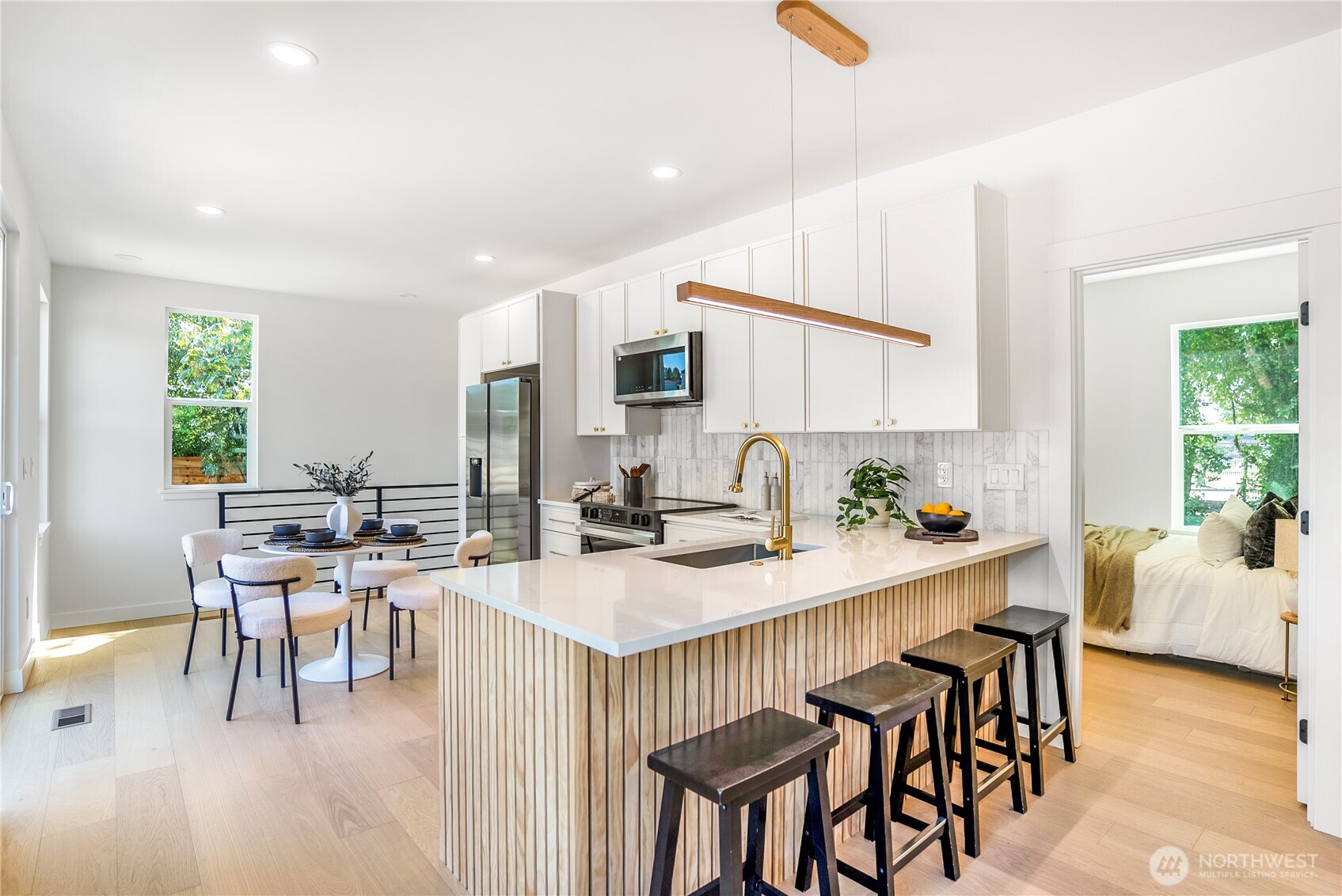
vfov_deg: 70.5
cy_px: 448
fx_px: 634
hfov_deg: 93.2
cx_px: 671
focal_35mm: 17
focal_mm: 17
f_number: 2.8
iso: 125
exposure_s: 1/80
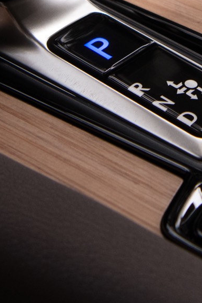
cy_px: -45
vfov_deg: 11.4
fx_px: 1490
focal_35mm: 177
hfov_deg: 7.7
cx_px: 182
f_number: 7.1
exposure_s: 1/100
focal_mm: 34
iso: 500
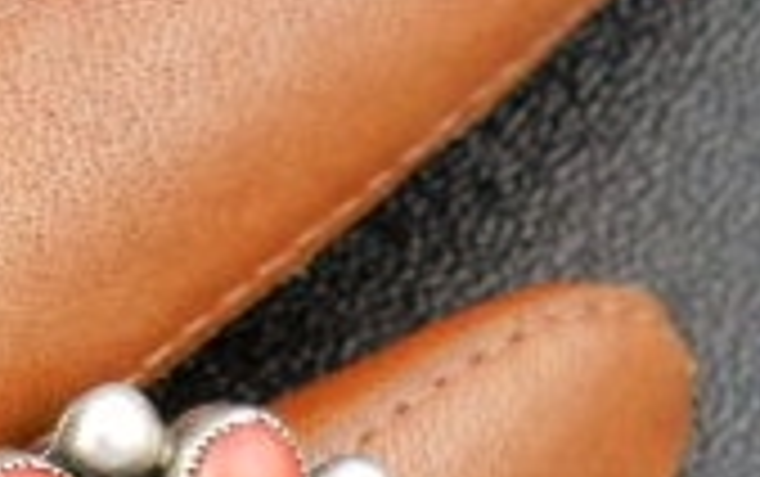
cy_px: 666
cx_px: 117
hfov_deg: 8.9
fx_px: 4893
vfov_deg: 5.5
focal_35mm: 236
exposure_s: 1/2.7
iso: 200
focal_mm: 10.6
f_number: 4
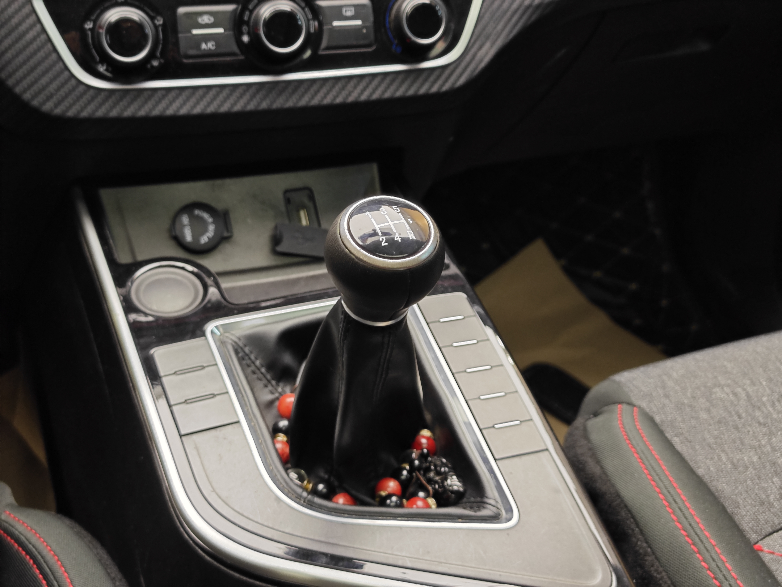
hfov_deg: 41.2
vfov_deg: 31.5
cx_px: 391
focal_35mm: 46
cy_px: 294
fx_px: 1039
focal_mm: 8.7
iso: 250
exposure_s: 1/25
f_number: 1.9
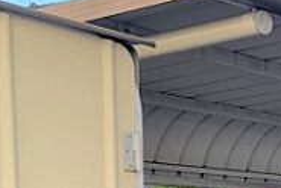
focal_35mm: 112
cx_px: 490
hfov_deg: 15.8
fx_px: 876
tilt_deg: -5.3
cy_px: 325
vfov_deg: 11.5
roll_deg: -1.7
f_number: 1.8
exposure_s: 1/209
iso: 20
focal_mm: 4
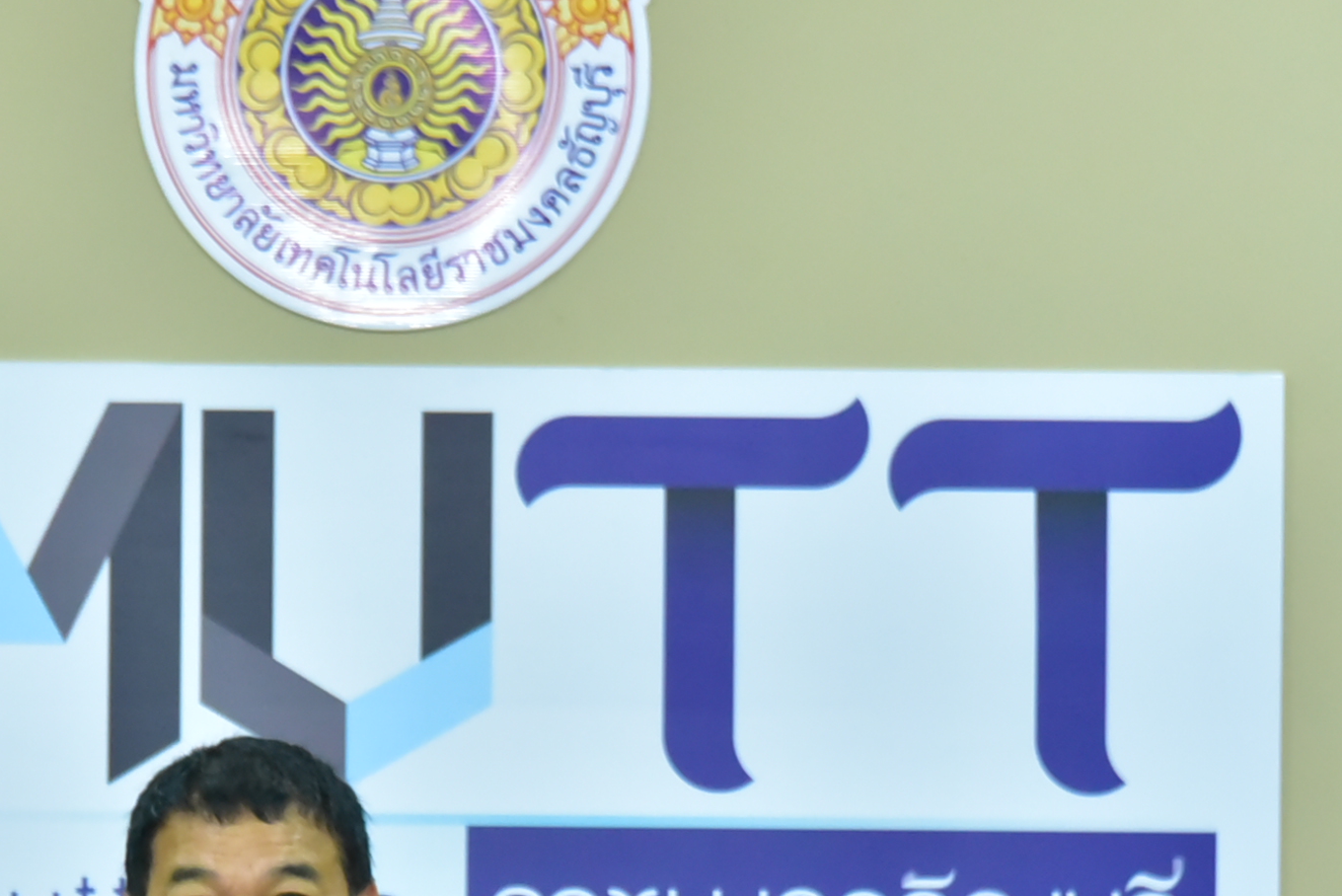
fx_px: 14022
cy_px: 774
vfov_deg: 3.7
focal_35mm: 376
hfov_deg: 5.5
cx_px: 359
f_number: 5.6
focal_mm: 170
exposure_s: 1/200
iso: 6400
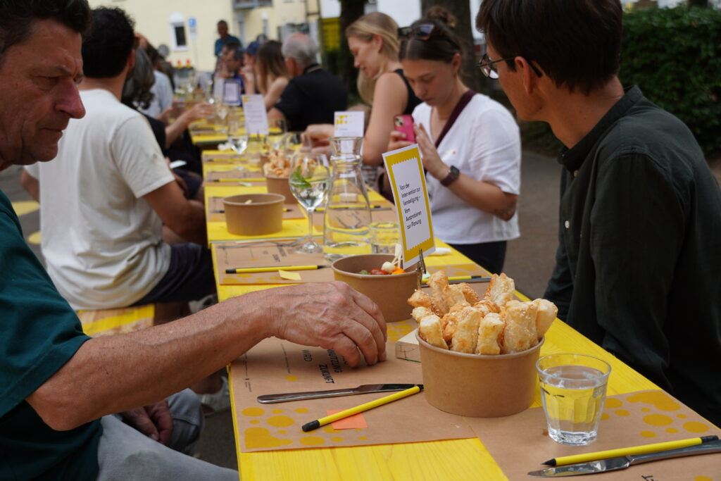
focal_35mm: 44
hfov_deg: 45.0
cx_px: 360
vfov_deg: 30.9
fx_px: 871
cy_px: 240
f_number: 4.5
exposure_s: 1/160
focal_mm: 29
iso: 125
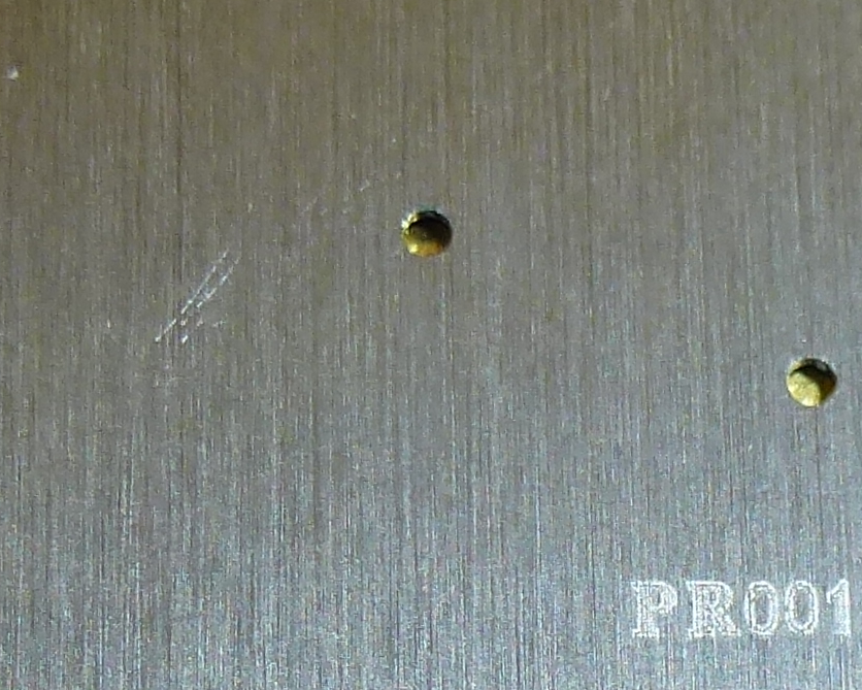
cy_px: 765
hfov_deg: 15.6
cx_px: 842
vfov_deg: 12.5
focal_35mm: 121
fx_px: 3087
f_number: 3.3
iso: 100
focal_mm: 4.3
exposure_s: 1/60
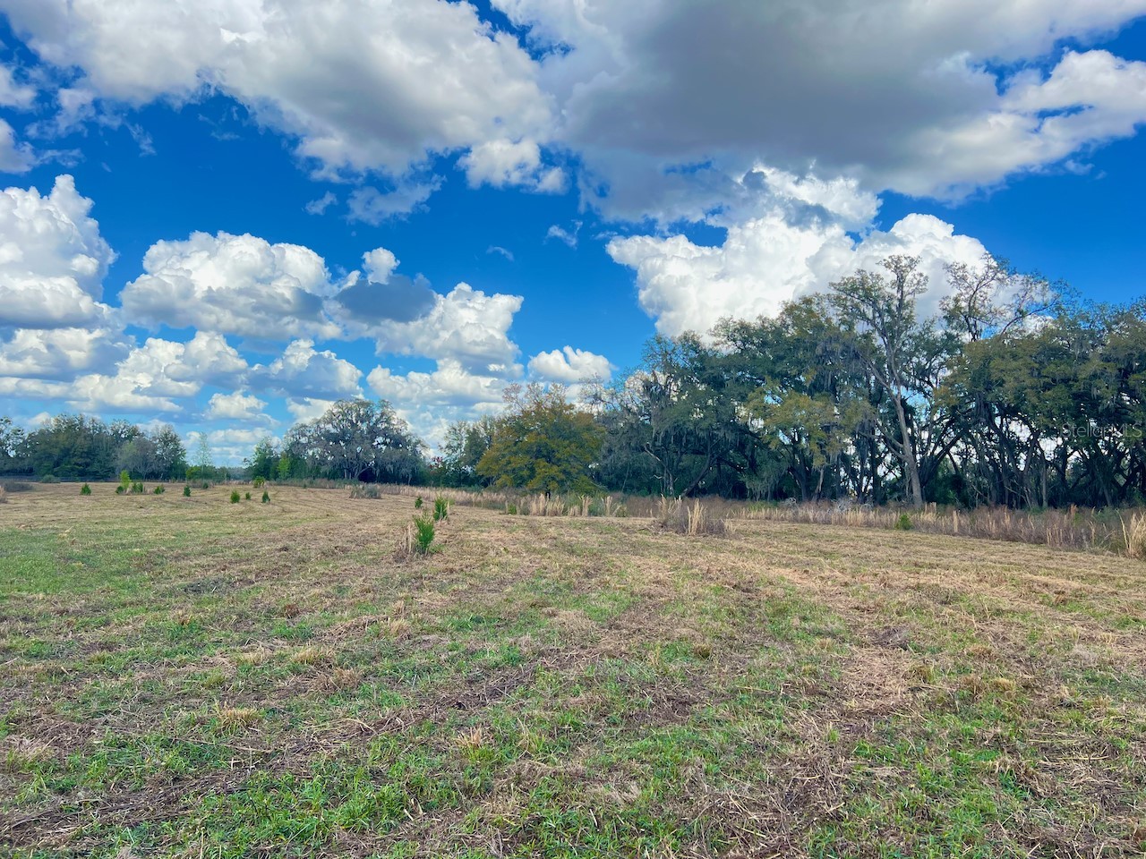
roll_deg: -2.2
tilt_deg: +2.8
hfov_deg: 67.3
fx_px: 861
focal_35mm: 26
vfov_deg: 53.1
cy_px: 430
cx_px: 573
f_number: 1.5
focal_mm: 5.7
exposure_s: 1/1575
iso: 50
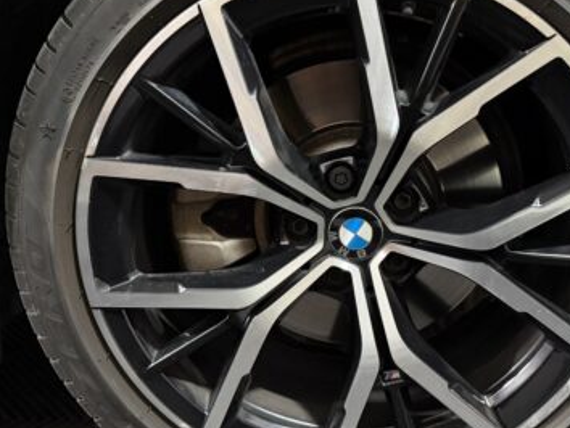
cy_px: 197
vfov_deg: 34.4
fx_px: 692
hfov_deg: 44.5
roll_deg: +0.7
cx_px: 343
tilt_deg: -16.6
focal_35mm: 42
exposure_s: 1/29
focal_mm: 6.76
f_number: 1.78
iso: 1000
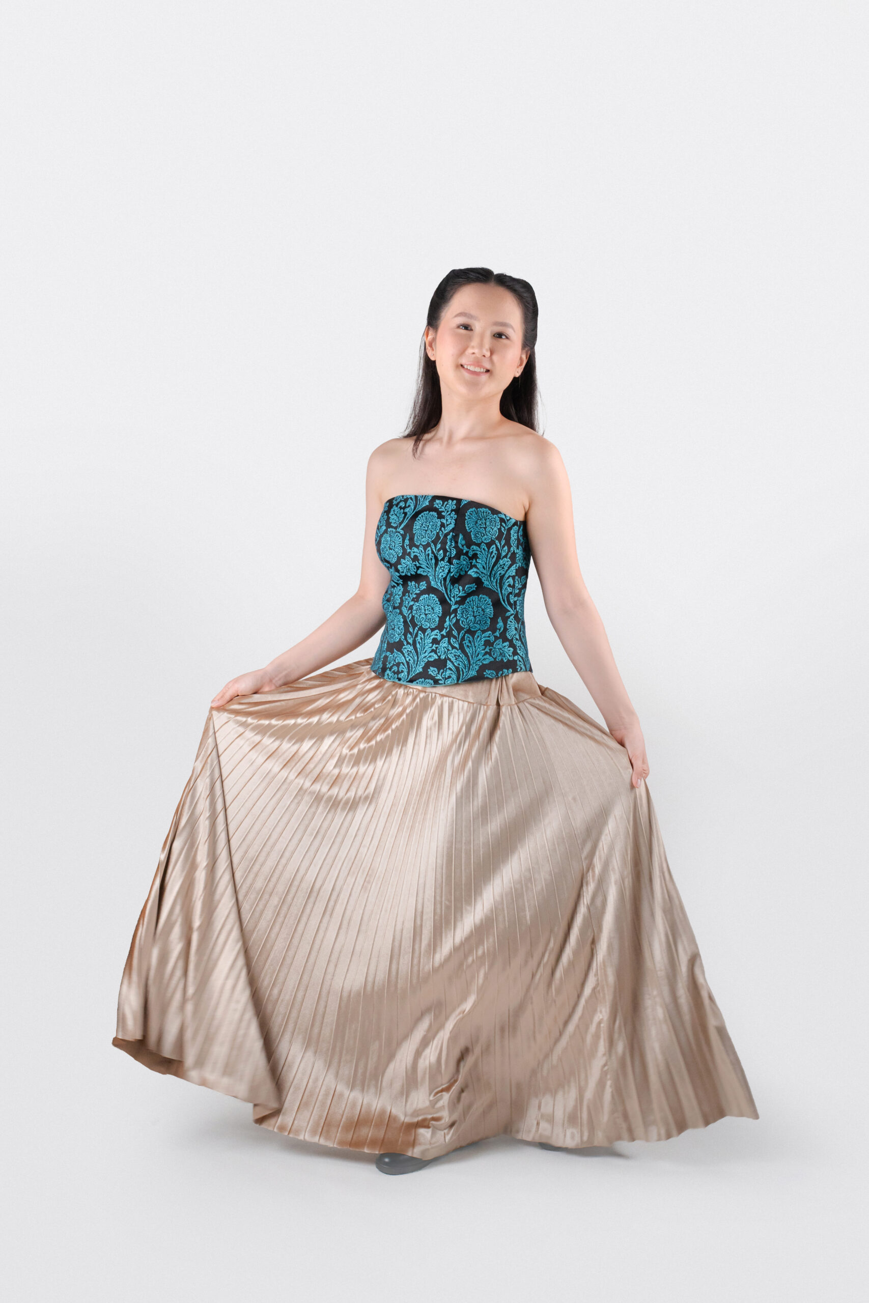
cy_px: 652
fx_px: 1991
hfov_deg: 24.6
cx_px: 434
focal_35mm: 55
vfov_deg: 36.2
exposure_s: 1/125
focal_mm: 55
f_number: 8
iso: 1250
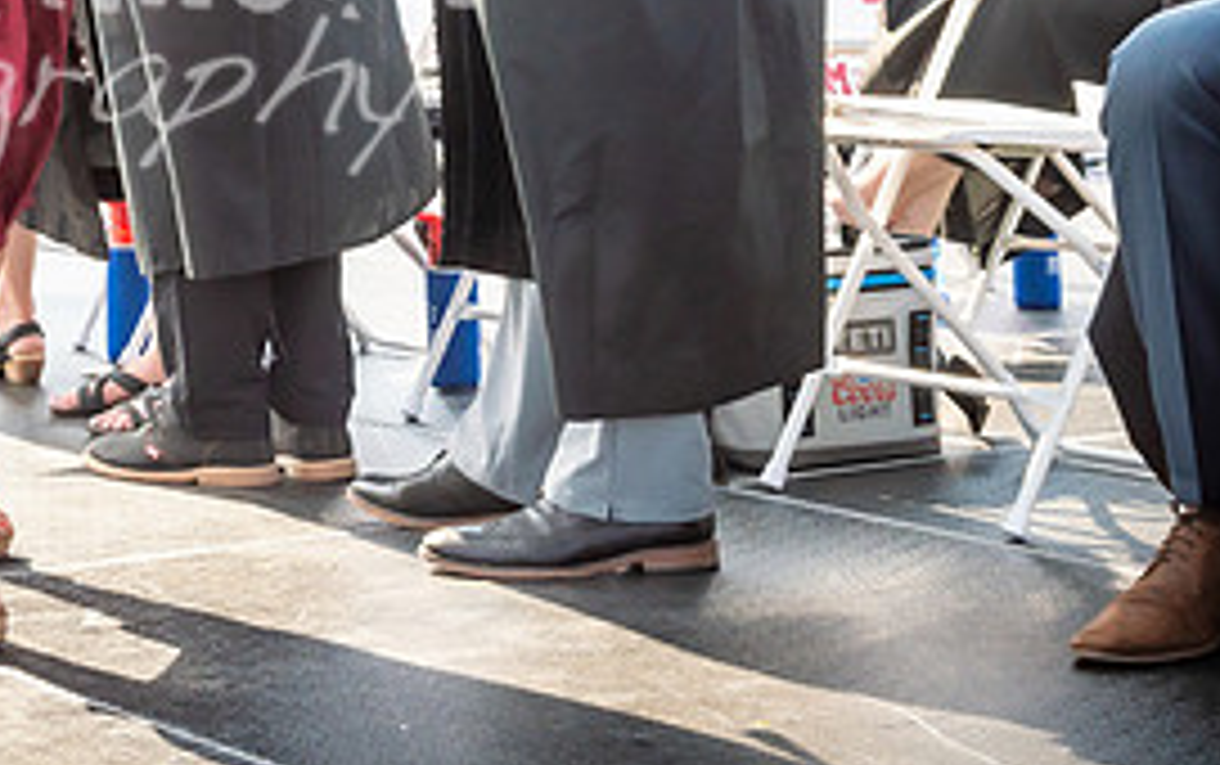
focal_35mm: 122
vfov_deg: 10.5
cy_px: -230
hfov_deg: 16.9
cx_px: 200
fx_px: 4061
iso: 200
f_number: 7.1
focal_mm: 32
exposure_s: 1/500
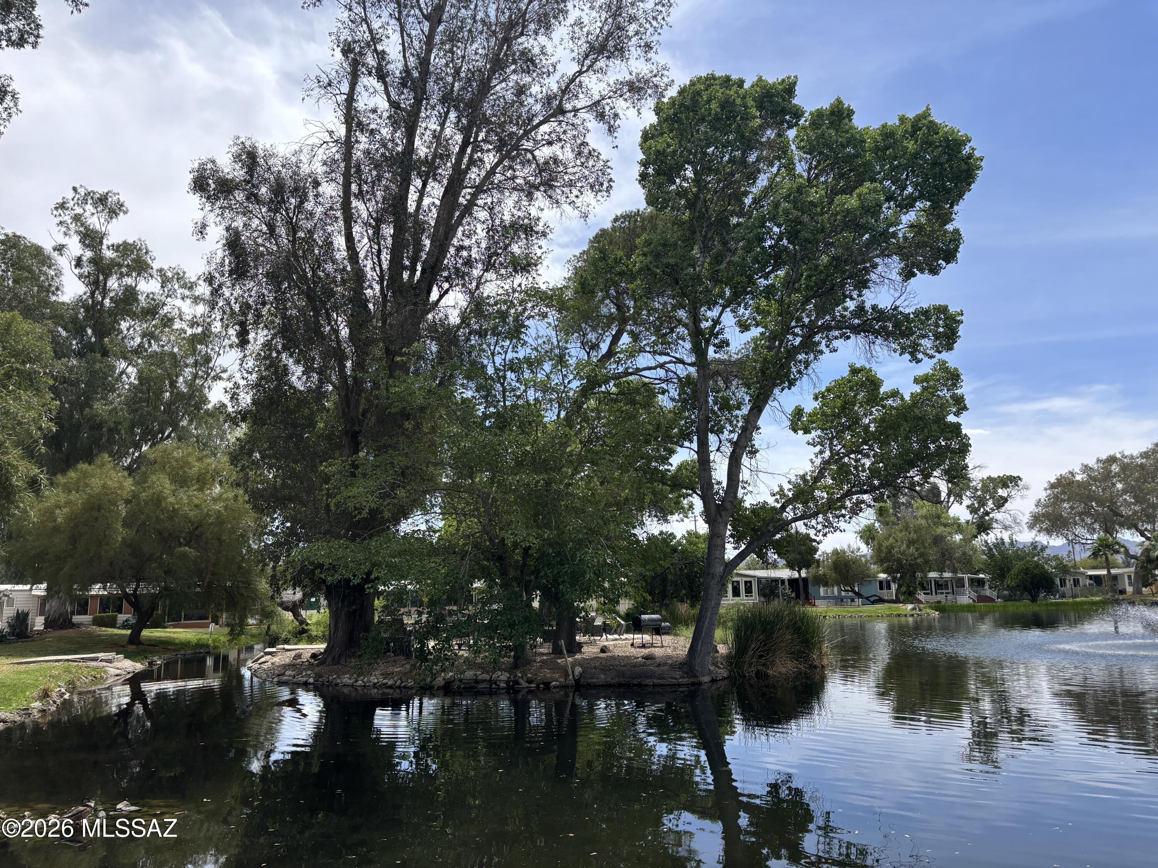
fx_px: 870
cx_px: 579
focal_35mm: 26
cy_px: 434
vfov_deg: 53.1
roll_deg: +1.6
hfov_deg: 67.3
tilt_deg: +11.6
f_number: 1.6
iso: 50
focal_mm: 5.96
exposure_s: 1/3021
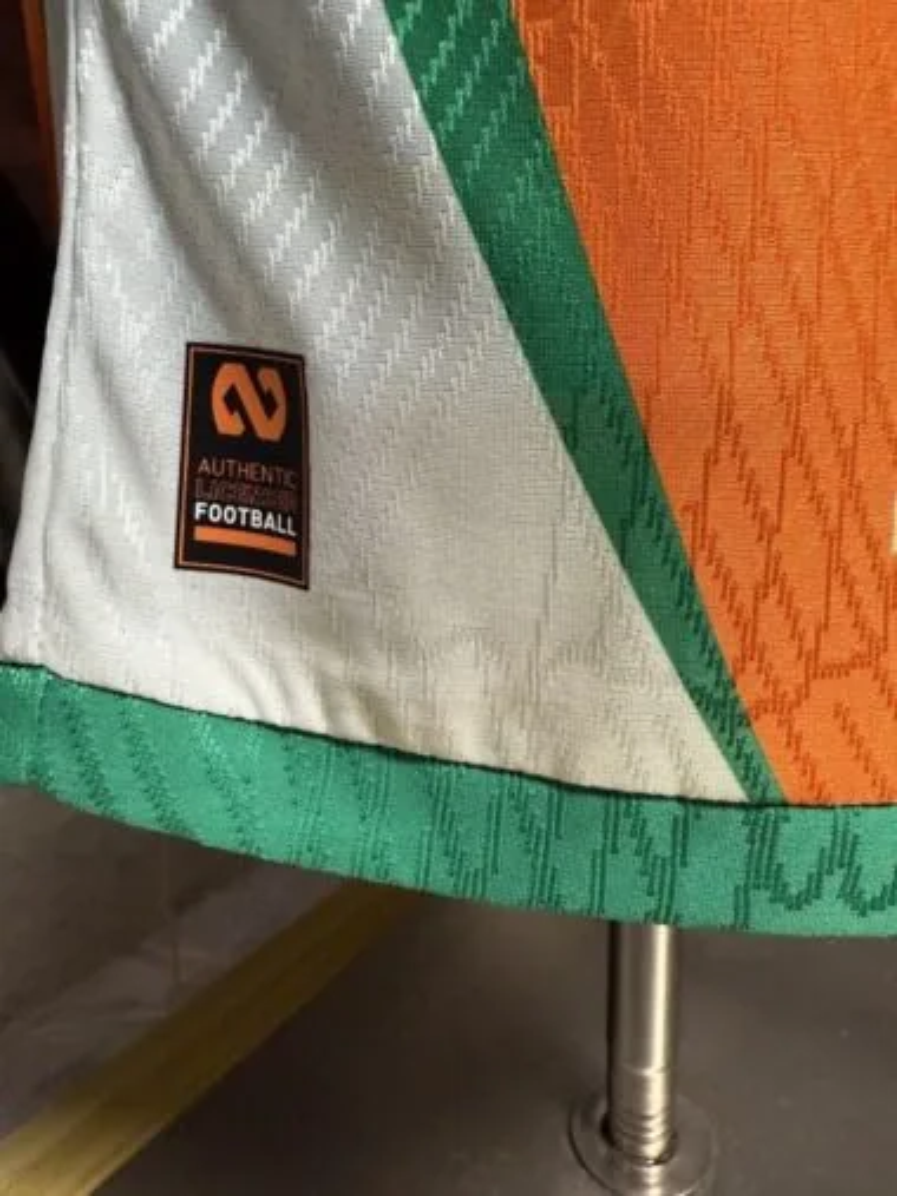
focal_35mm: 24
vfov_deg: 71.6
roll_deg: +0.8
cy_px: 598
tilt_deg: -9.9
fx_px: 830
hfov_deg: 56.8
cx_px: 448
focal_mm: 2.22
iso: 400
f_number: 2.2
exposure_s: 1/50
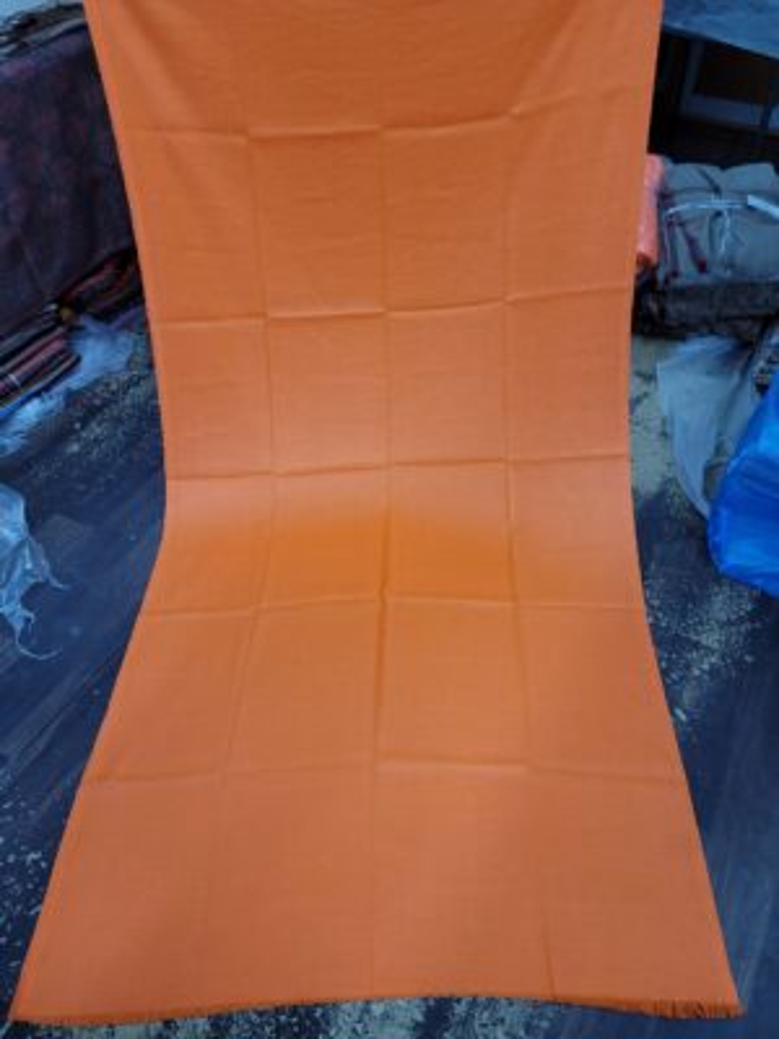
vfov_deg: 67.3
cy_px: 520
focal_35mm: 26
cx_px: 390
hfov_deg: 53.1
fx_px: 780
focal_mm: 5.4
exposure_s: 1/50
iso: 200
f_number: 1.8
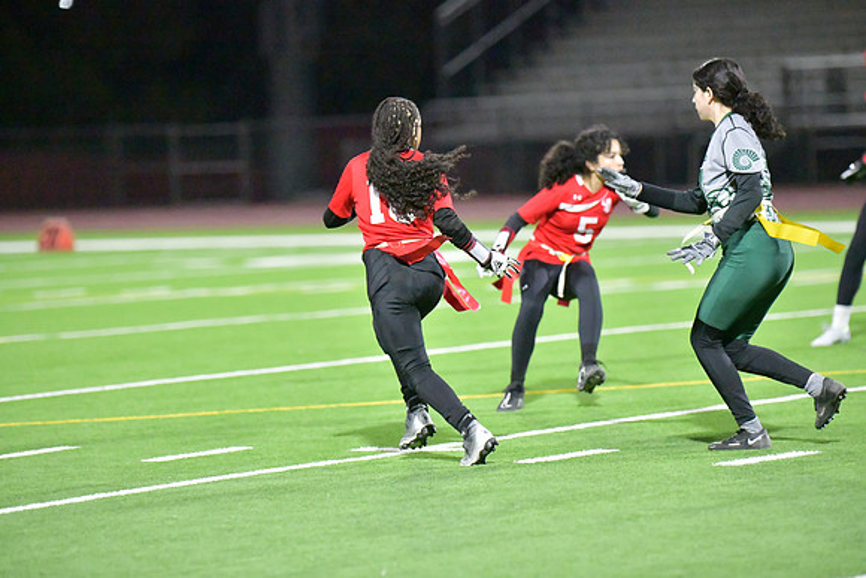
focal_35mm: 220
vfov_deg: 6.2
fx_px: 5293
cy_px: 289
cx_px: 433
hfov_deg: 9.4
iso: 25600
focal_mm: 220
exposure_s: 1/2500
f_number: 2.8
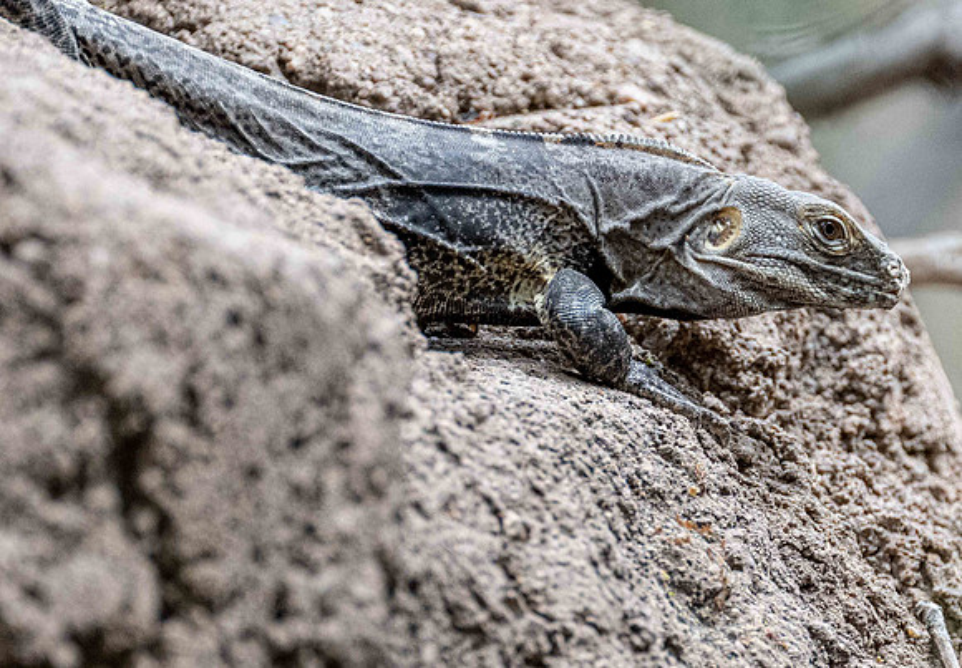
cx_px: 663
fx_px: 25748
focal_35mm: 951
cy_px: 457
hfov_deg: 2.1
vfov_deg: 1.5
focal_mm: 400
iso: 2000
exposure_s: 1/2500
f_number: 6.3
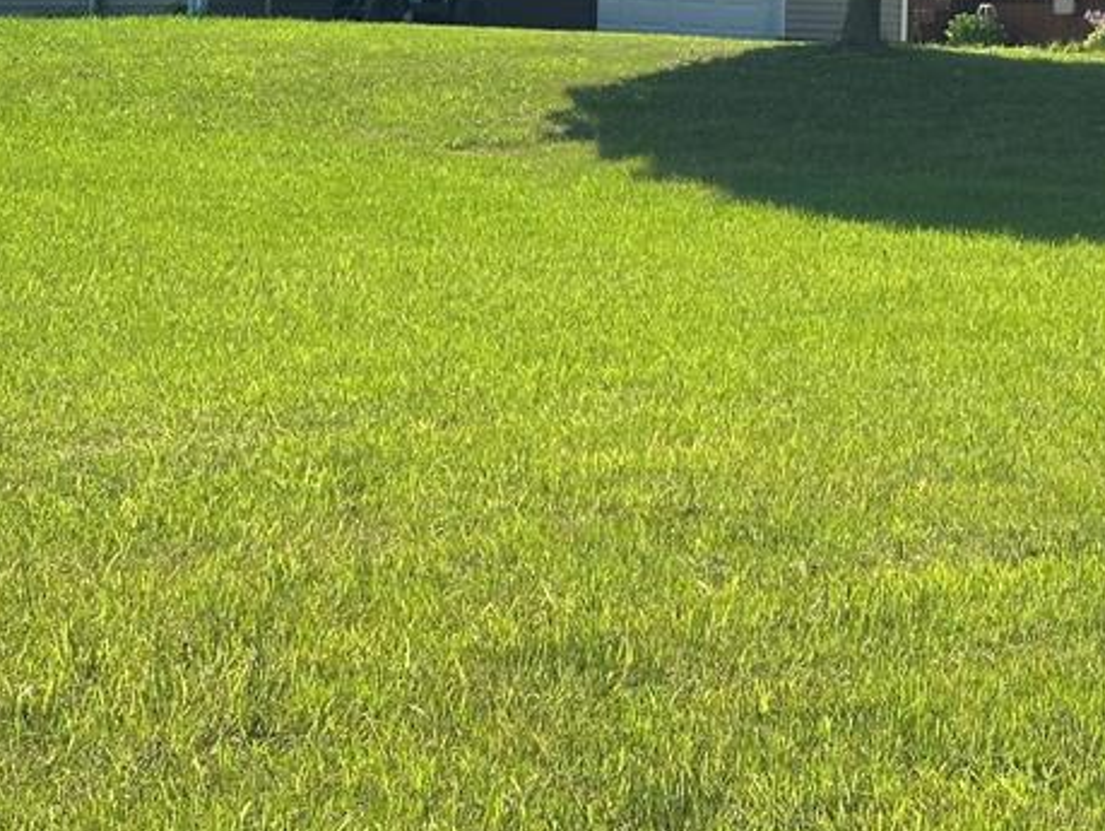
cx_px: 869
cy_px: 157
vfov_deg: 13.8
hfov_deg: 18.2
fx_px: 3418
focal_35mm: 107
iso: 64
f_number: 1.78
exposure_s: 1/2732
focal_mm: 6.86
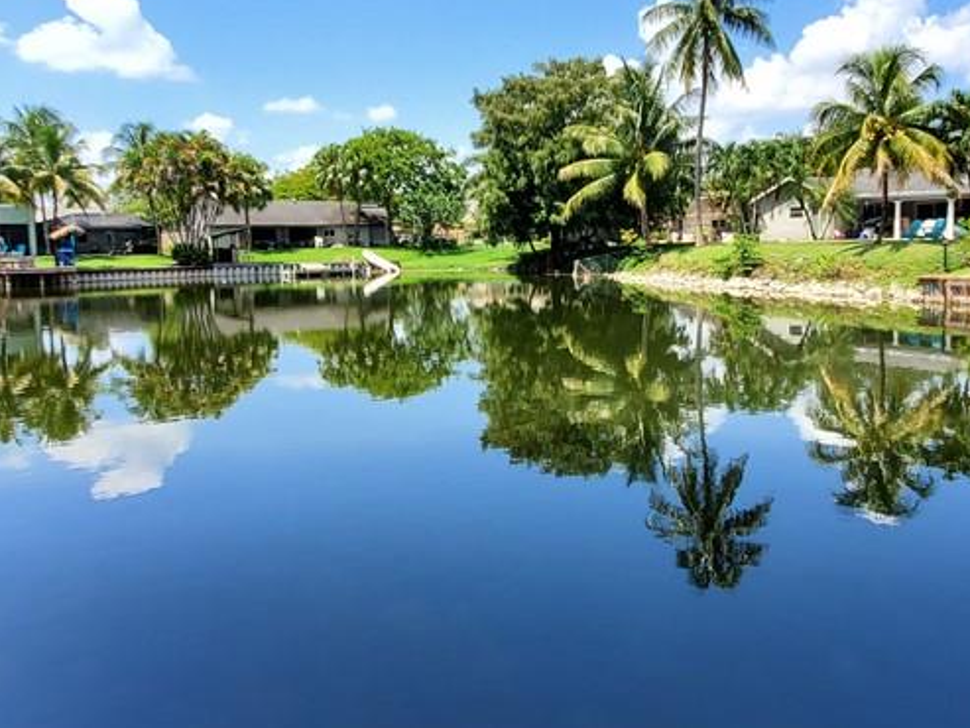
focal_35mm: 27
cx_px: 488
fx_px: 757
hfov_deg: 65.3
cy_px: 315
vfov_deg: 51.2
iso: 50
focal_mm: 1.8
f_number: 2.2
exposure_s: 1/596
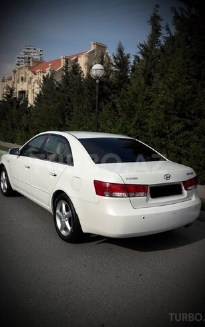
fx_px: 268
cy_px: 164
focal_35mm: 30
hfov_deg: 41.8
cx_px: 98
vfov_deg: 62.9
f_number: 1.9
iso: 40
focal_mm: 3.7
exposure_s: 1/2747
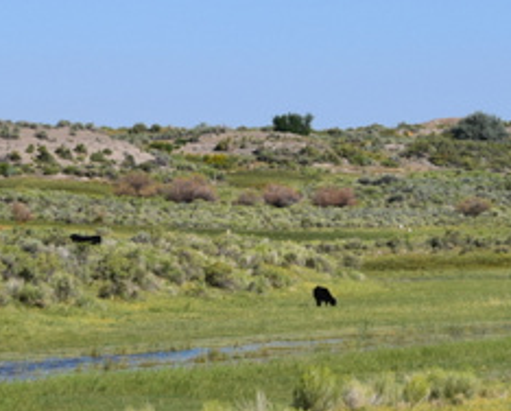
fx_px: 5242
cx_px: 360
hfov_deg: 5.6
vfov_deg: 4.5
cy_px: 200
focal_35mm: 346
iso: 280
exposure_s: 1/500
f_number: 11
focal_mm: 90
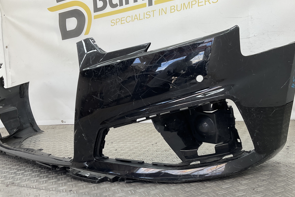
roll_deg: +5.2
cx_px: 152
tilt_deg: -9.5
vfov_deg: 37.7
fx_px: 287
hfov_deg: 54.4
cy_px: 120
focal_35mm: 35
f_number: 1.8
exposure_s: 1/100
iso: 16
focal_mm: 3
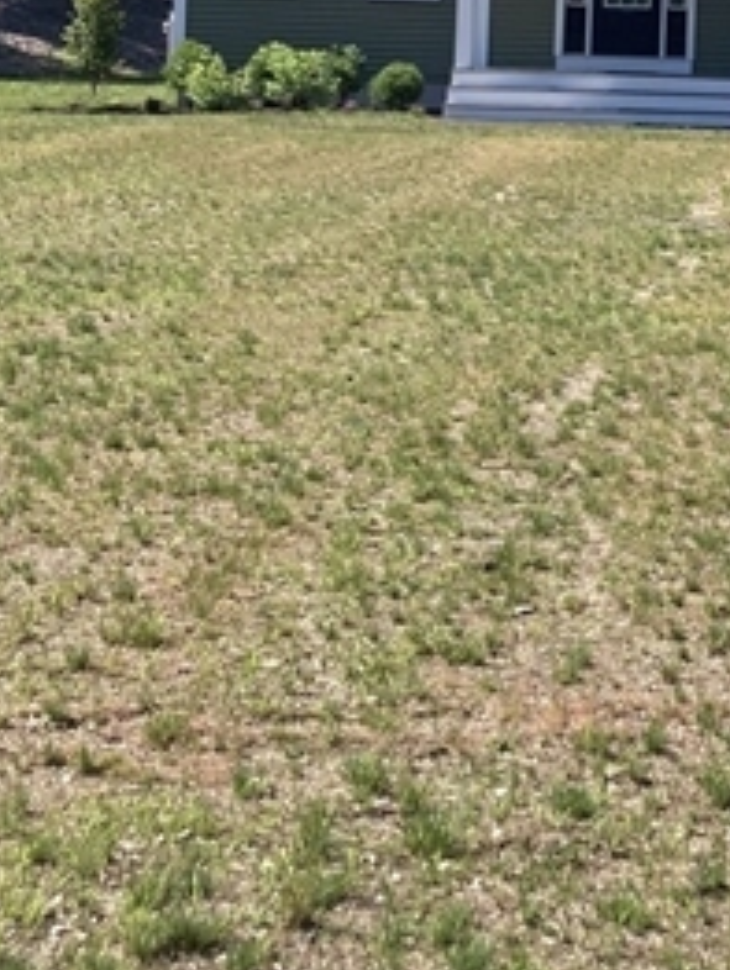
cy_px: 26
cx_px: 867
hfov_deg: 17.2
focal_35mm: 82
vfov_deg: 23.0
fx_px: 2302
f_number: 1.8
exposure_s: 1/1429
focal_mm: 3.99
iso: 20
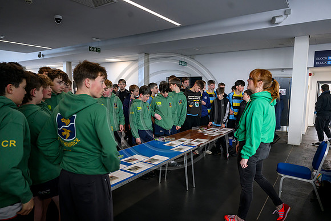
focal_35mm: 24
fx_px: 221
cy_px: 110
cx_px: 166
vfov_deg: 53.2
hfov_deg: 73.7
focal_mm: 24
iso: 2500
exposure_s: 1/320
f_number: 4
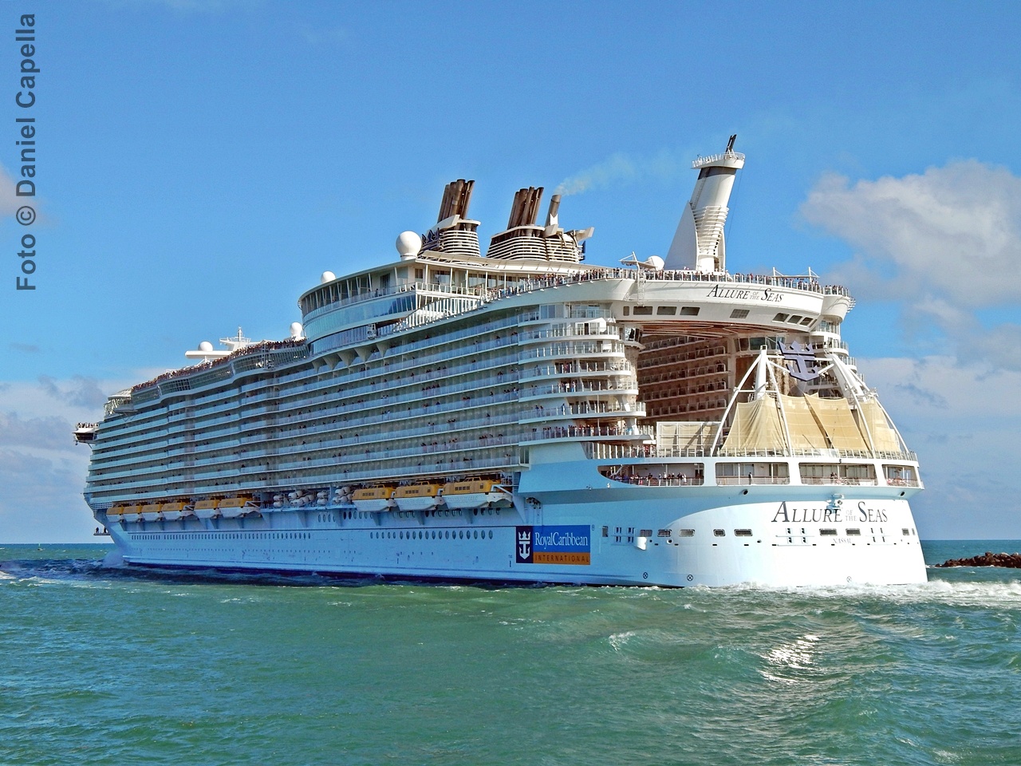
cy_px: 383
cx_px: 510
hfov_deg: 34.9
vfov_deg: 26.6
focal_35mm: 55
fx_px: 1622
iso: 125
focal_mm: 9.7
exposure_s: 1/500
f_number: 7.6
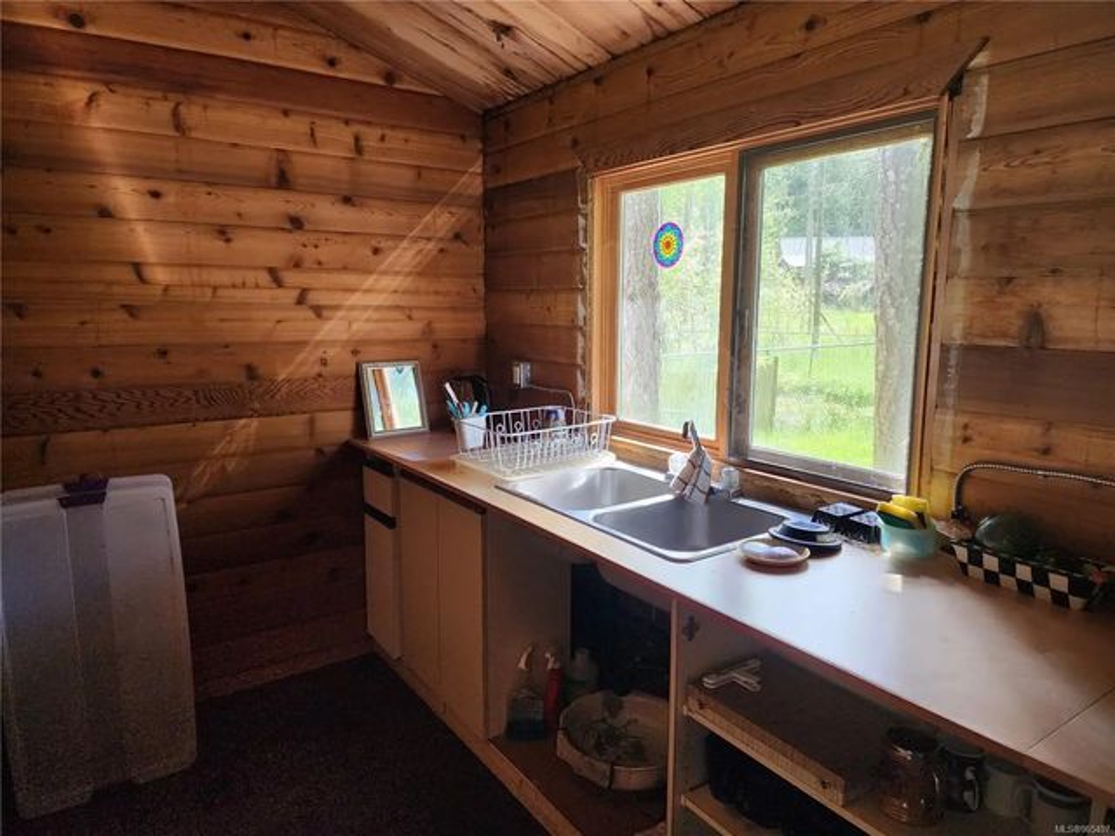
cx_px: 558
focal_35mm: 23
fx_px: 741
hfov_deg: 73.9
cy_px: 418
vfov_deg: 58.9
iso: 320
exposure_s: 1/120
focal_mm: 6.4
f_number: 1.8
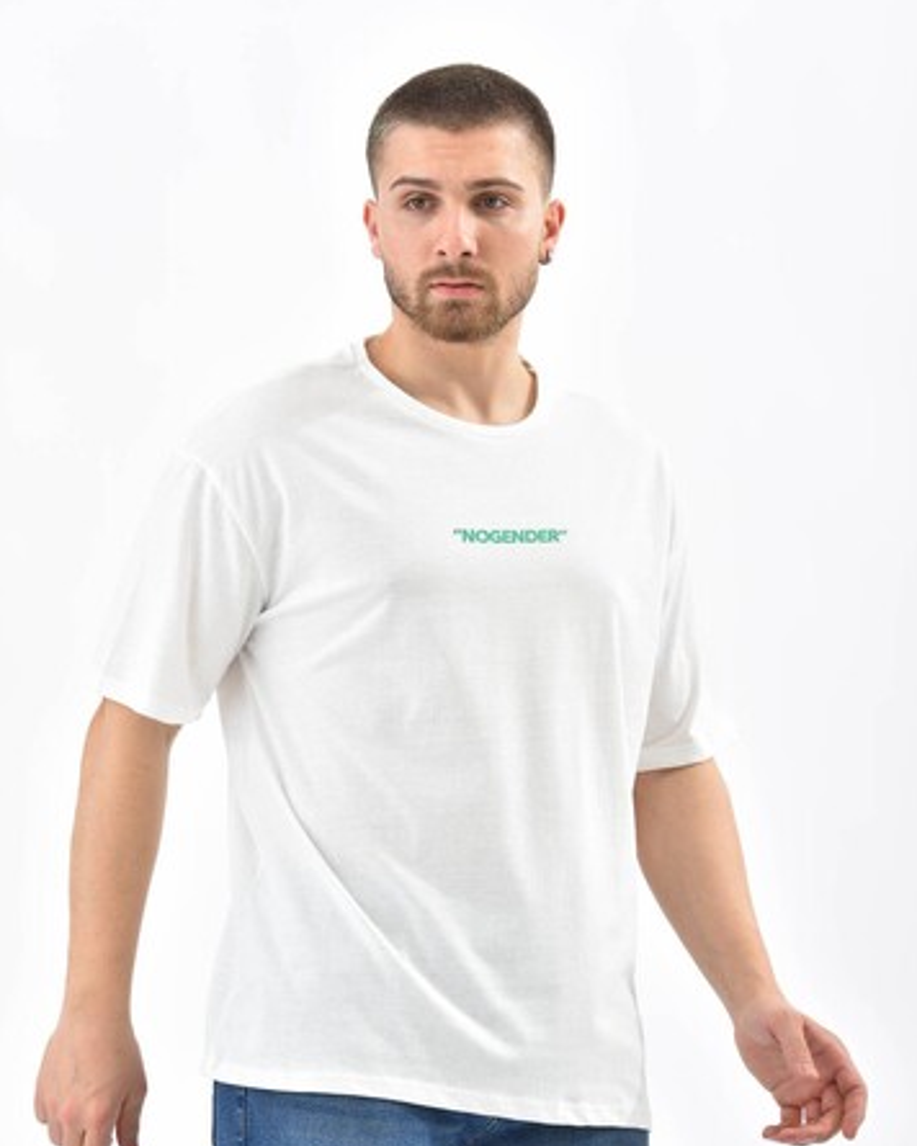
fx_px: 4478
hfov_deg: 11.7
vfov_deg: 14.6
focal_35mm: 132
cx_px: 456
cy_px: 597
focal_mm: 116
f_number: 7.1
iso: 100
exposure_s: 1/160
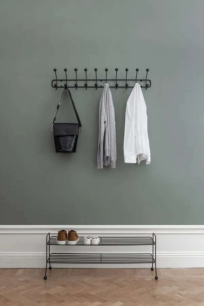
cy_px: 153
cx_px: 102
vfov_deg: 47.4
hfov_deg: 32.6
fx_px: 348
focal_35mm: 41
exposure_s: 2
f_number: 13
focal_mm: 41
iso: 200
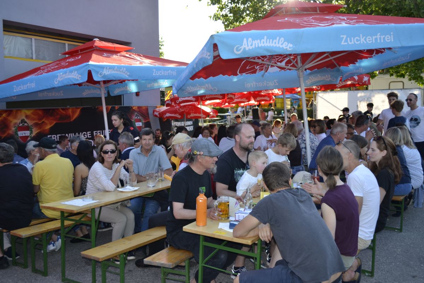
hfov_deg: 53.1
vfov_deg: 36.9
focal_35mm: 36
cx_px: 212
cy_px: 142
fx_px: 424
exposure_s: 1/160
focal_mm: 24
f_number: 4
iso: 100
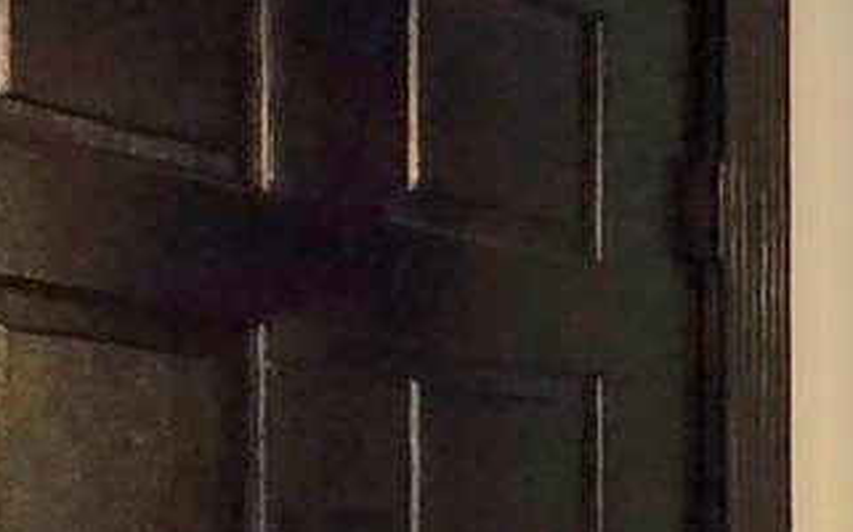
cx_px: 2240
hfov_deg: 13.5
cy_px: 735
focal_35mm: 88
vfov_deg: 14.1
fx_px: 2044
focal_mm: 2.2
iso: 200
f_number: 2.2
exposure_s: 1/60.2
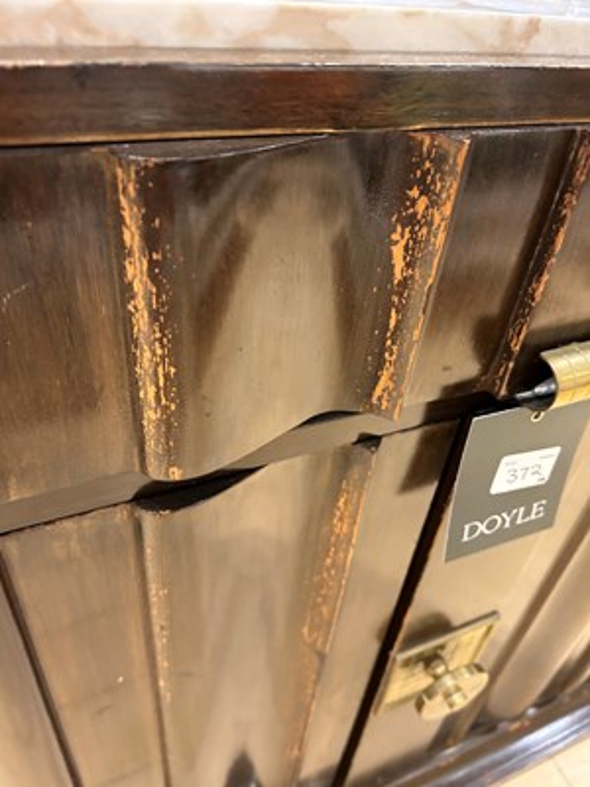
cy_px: 394
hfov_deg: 53.1
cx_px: 295
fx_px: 591
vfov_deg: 67.3
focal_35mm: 26
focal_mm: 5.7
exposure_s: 1/60
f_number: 1.5
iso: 400
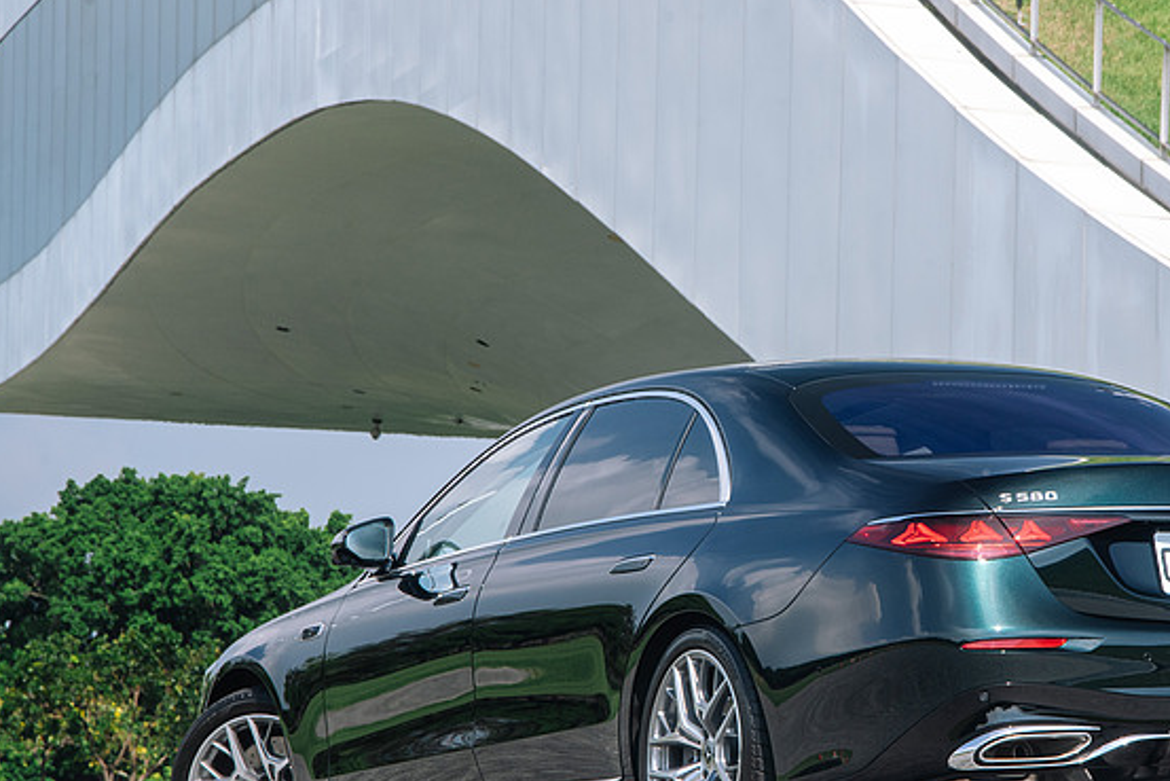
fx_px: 4356
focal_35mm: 134
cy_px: 458
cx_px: 815
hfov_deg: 15.3
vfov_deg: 10.2
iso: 400
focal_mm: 95
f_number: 5.6
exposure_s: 1/250
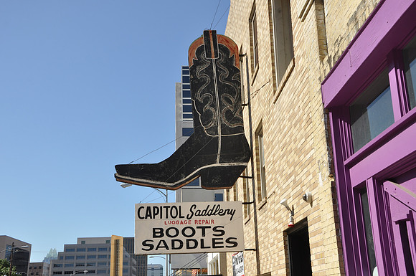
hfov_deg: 43.7
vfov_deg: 29.8
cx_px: 208
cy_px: 138
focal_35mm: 45
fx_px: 519
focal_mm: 30
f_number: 8
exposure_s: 1/250
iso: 200
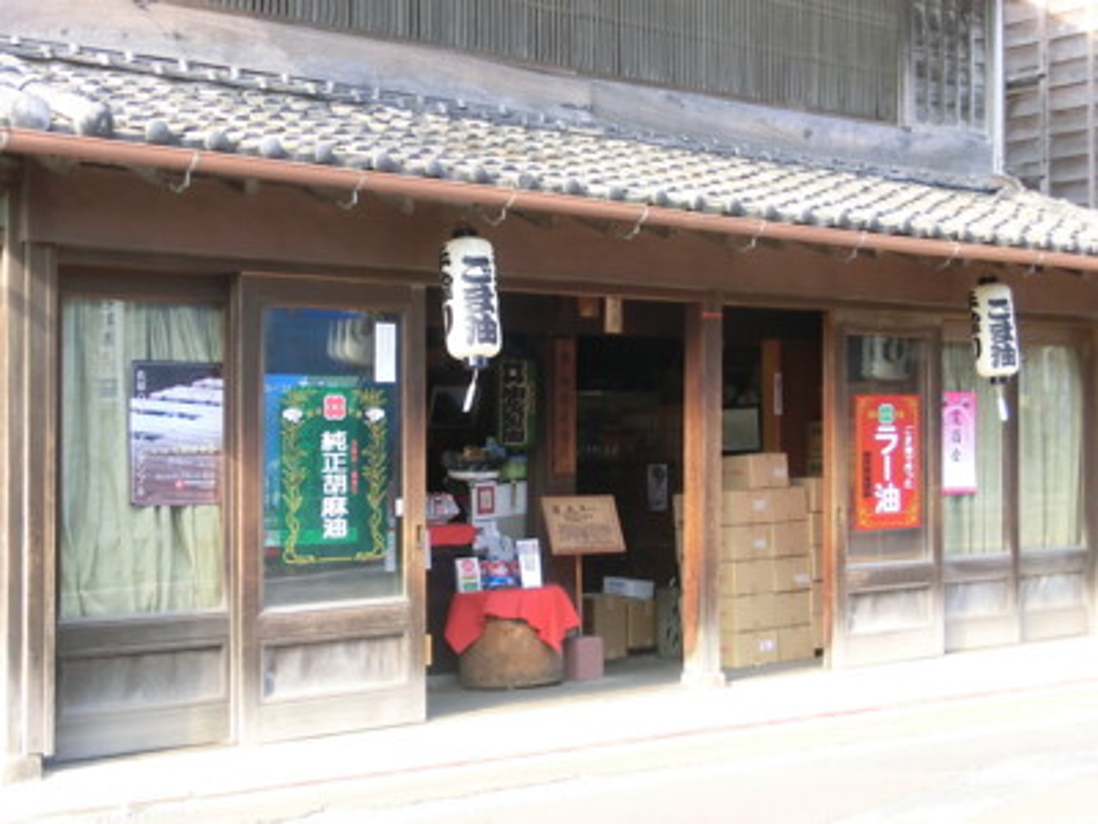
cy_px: 412
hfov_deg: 30.7
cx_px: 549
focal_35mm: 63
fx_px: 1998
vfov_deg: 23.3
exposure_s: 1/60
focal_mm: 11.1
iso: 125
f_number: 4.6
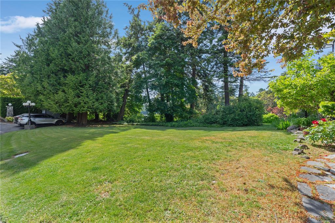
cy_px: 112
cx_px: 168
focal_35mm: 16
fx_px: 149
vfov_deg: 73.7
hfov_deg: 96.8
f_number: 5
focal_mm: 16
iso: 250
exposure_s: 1/400
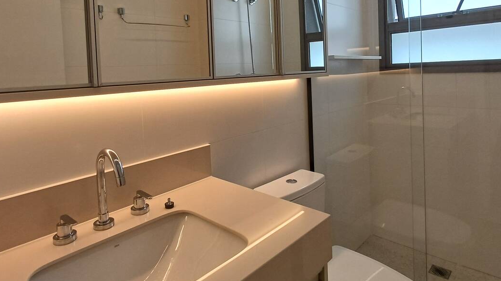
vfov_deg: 46.3
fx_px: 319
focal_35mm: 24
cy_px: 78
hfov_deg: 76.3
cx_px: 248
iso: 80
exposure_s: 1/120
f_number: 2.2
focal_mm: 1.64
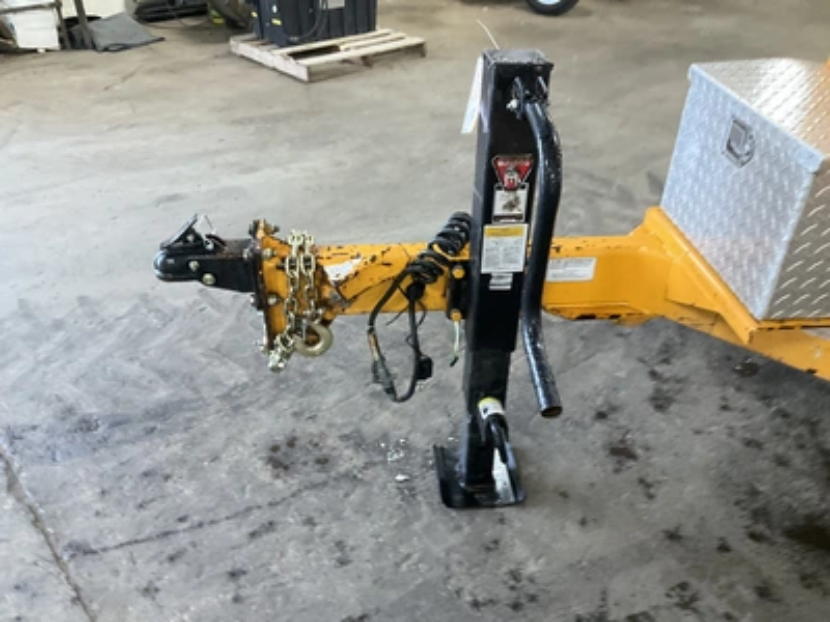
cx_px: 415
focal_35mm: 29
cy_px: 311
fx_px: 695
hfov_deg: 61.7
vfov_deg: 48.2
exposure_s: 1/40
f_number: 1.8
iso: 200
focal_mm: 3
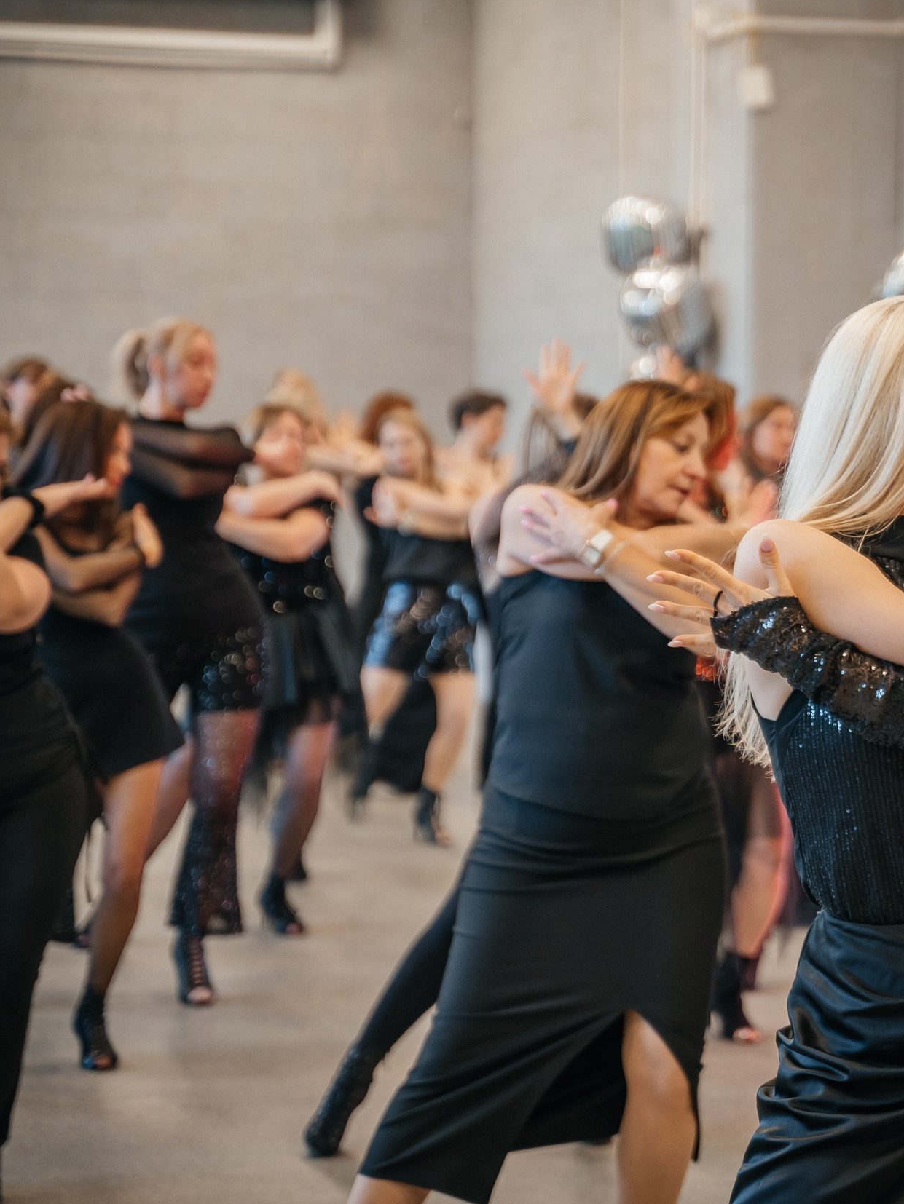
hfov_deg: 13.2
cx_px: 695
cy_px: 610
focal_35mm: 112
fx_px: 3899
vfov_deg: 17.6
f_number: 2.8
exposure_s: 1/125
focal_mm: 75
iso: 1000
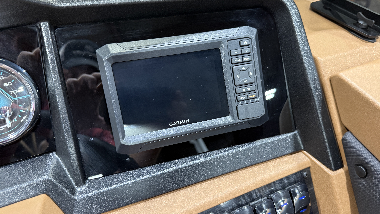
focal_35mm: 27
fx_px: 272
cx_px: 194
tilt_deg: -41.9
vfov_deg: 42.9
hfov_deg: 69.8
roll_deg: -2.8
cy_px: 111
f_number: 1.78
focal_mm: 6.76
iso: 250
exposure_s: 1/60
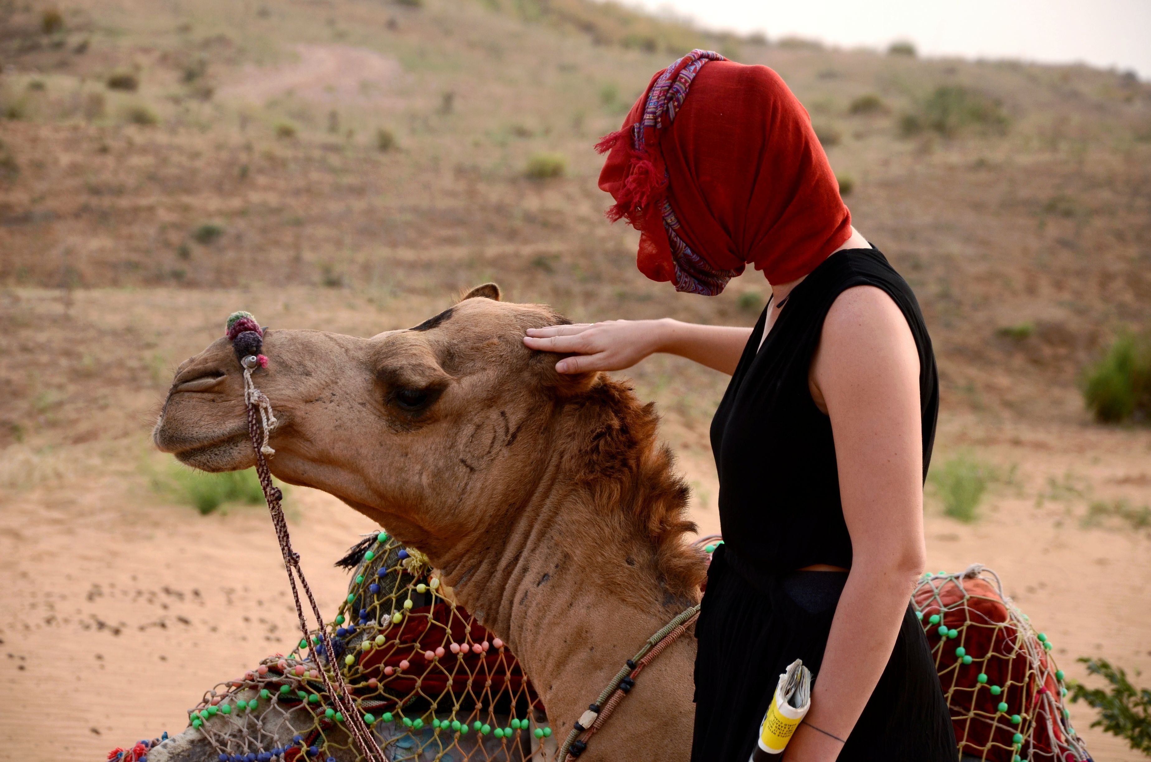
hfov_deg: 13.1
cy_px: 381
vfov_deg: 8.7
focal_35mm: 158
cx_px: 576
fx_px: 5025
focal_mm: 105
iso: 200
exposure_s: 1/160
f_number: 6.3
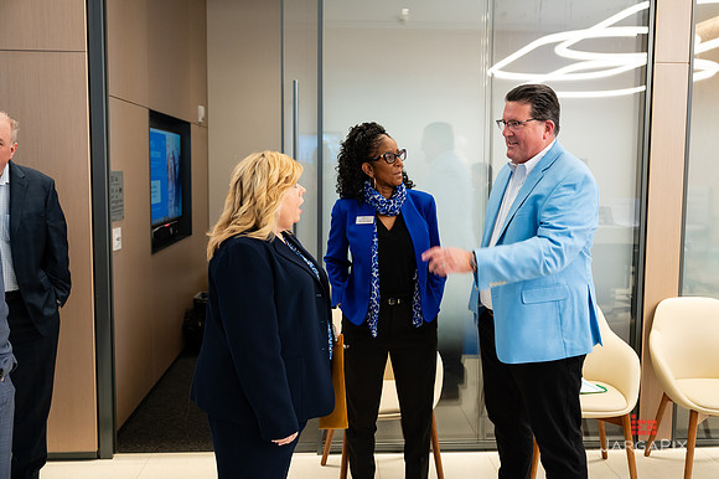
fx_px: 693
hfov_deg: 54.8
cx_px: 372
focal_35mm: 35
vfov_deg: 38.1
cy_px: 231
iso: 1600
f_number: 3.2
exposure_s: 1/250
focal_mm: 33.5
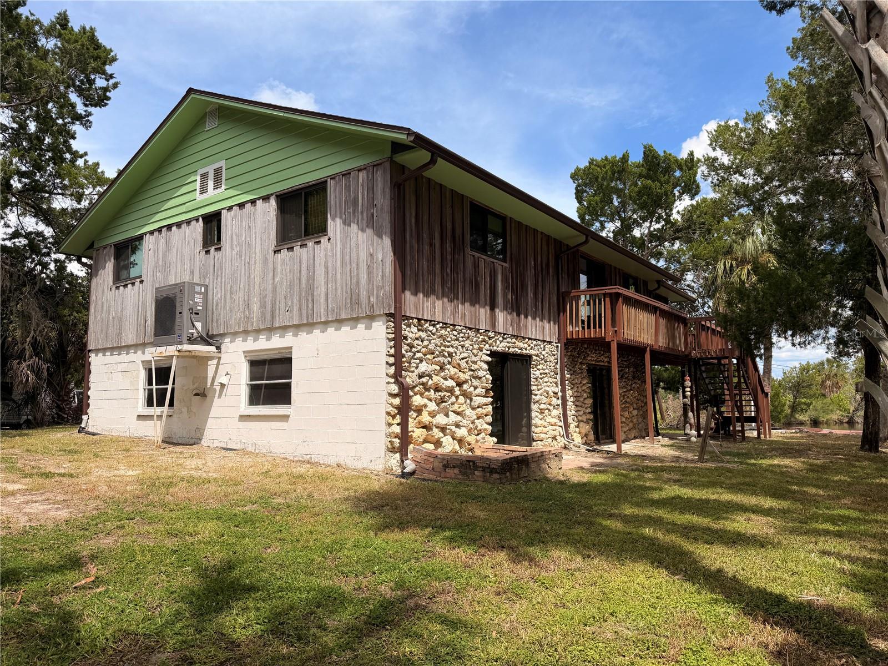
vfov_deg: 56.8
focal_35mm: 24
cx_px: 444
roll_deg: +0.5
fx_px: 616
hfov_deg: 71.6
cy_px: 333
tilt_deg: +6.3
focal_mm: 6.76
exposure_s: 1/4405
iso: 80
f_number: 1.78
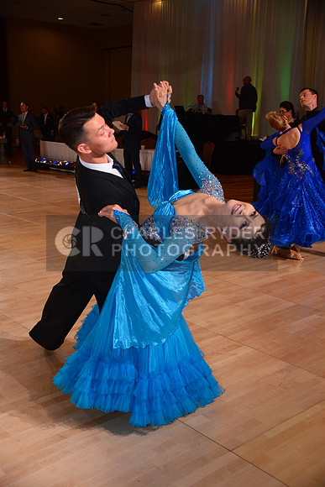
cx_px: 162
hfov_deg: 31.9
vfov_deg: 46.4
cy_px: 244
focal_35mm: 42
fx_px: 568
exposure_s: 1/250
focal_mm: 42
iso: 2000
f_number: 5.6
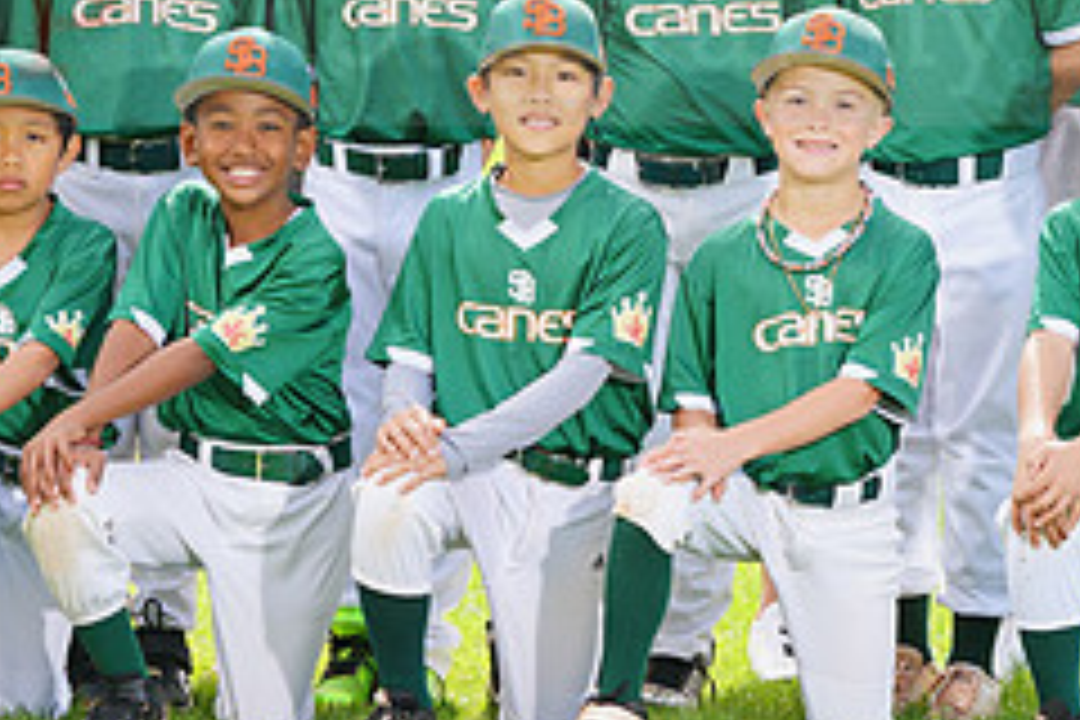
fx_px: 7259
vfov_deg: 5.7
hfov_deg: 8.5
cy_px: -7
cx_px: 464
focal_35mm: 242
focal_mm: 100
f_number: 5.6
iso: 100
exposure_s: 1/250
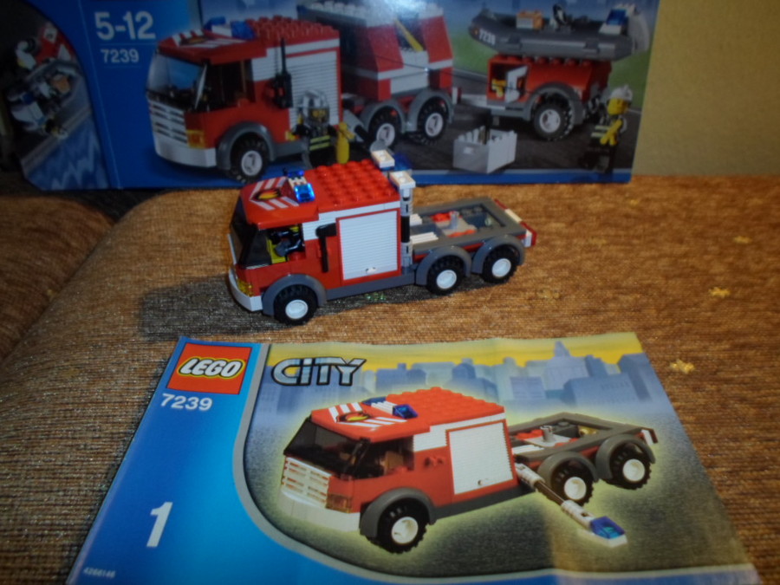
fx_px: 563
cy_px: 292
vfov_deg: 54.9
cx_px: 390
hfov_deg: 69.4
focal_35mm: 25
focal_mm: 4.5
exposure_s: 1
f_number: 9.2
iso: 100
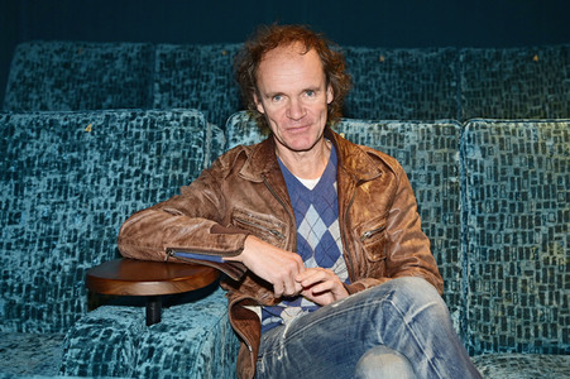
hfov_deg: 42.8
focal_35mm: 46
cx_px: 285
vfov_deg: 29.2
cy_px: 190
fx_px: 728
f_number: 4.5
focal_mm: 46
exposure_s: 1/160
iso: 1600
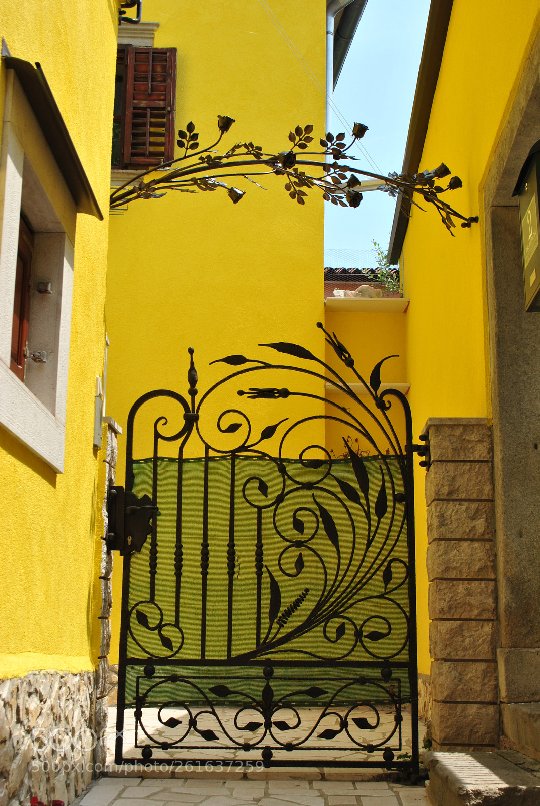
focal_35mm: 48
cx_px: 270
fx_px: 1077
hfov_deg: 28.2
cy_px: 403
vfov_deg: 41.1
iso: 200
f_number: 10
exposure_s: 1/250
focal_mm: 32
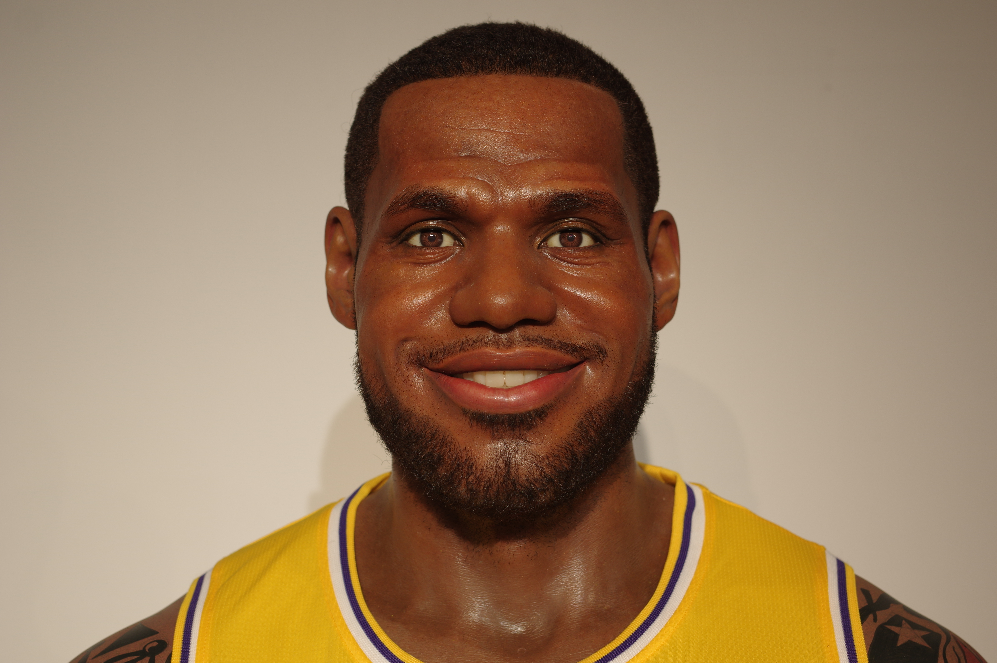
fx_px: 1439
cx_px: 498
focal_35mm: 52
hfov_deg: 38.2
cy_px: 332
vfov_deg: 25.9
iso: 200
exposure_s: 1/80
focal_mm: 35
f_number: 4
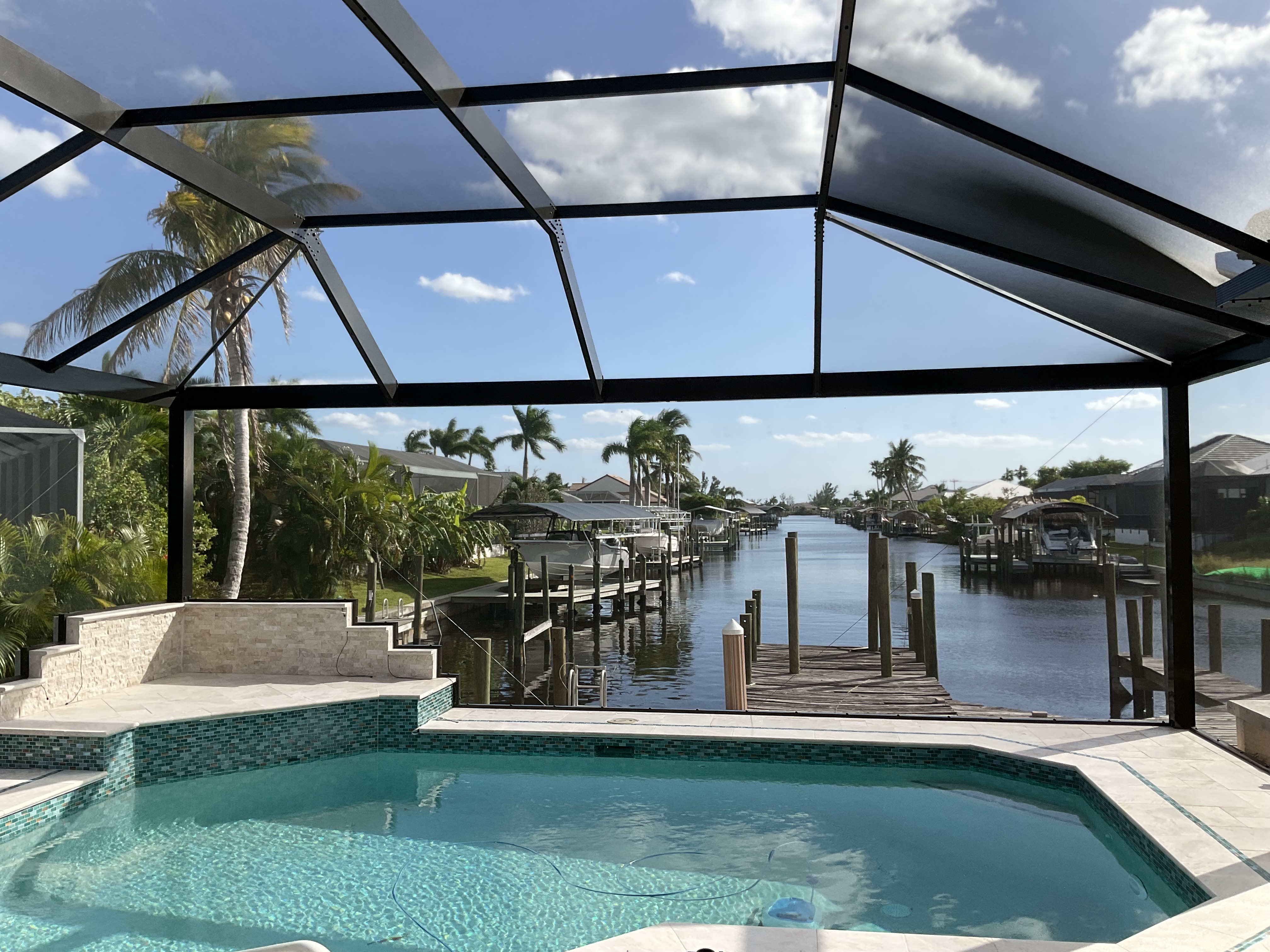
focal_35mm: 29
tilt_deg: +1.1
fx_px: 1064
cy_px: 476
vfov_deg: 48.2
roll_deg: +0.9
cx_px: 635
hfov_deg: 61.7
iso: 16
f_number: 1.8
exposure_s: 1/1144
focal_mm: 3
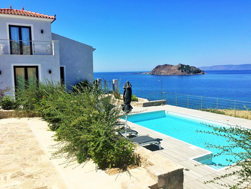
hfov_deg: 61.7
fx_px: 210
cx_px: 126
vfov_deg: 48.2
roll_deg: +0.0
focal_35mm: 29
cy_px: 94
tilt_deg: -4.1
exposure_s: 1/3300
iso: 32
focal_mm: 4.15
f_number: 2.2
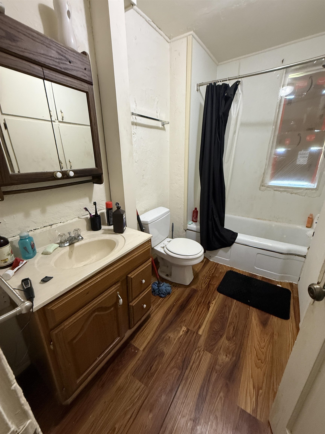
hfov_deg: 85.7
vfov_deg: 102.1
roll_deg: +1.2
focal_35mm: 14
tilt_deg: -16.0
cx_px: 162
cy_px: 217
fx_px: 175
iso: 400
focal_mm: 2.22
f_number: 2.2
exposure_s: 1/60
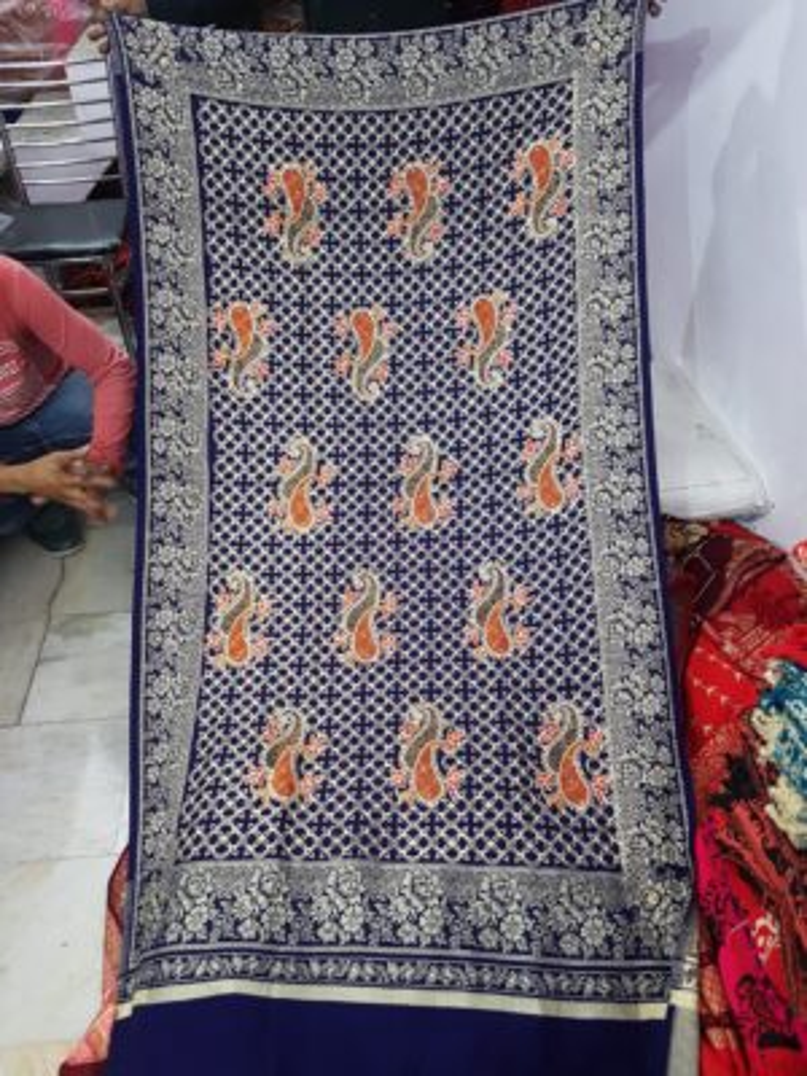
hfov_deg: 53.1
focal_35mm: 26
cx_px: 404
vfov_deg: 67.3
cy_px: 538
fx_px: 808
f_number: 1.7
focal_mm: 4.2
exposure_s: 1/17
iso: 200
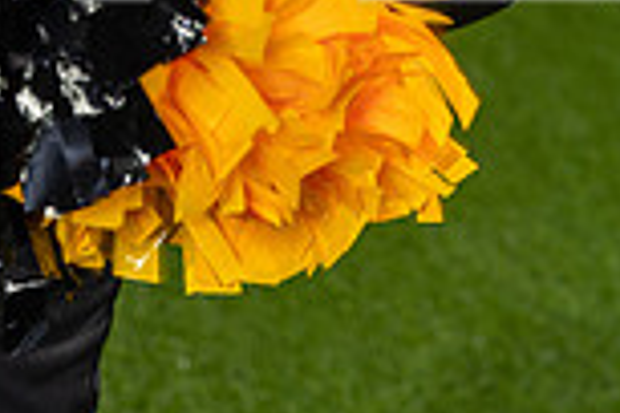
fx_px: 2221
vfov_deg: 9.9
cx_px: 36
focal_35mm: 129
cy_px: -405
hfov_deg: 15.7
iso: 640
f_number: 4.5
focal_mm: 44
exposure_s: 1/250
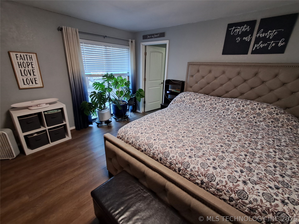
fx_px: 138
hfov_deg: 94.5
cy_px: 112
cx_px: 150
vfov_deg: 78.1
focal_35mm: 16
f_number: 2.2
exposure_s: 1/40
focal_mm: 1.64
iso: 200
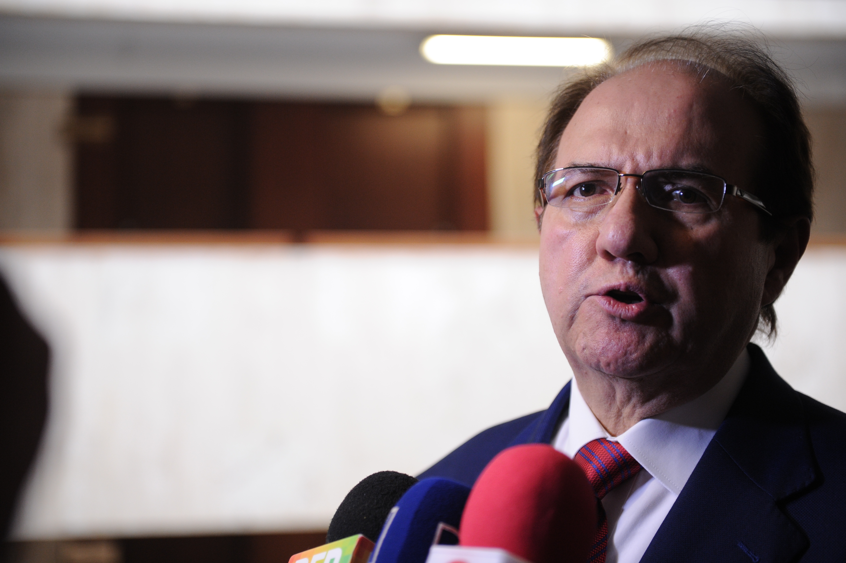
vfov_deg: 19.4
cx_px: 423
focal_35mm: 70
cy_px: 282
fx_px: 1644
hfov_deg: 28.9
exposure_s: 1/320
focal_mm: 70
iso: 2000
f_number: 2.8
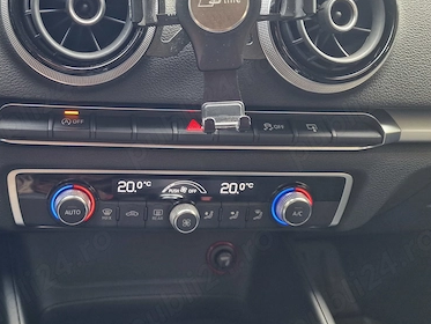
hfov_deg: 48.5
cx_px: 118
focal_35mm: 37
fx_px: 461
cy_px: 120
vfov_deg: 38.4
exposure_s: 1/52
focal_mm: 6.4
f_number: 1.8
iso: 100
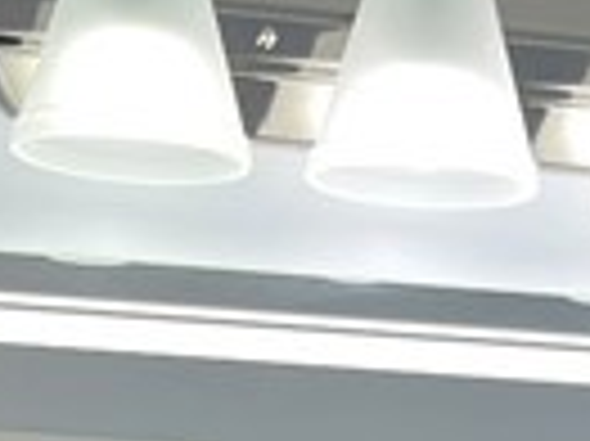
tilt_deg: -6.9
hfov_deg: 9.7
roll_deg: -1.2
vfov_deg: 6.4
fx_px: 3474
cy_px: 1472
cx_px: 545
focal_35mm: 204
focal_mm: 5.1
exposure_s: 1/133
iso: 40
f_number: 1.6
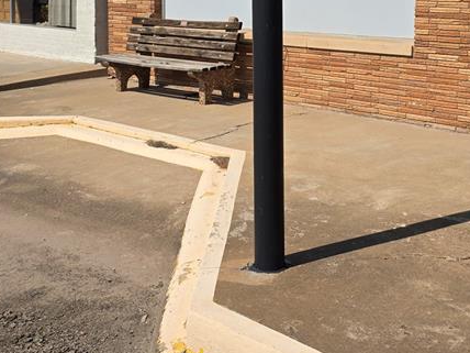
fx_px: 747
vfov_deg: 25.8
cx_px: 291
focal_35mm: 55
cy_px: 44
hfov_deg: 34.8
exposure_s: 1/7944
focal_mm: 6.3
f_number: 1.7
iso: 64
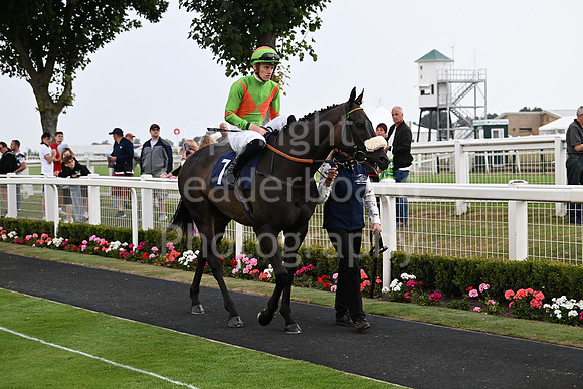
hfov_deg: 28.8
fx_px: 1134
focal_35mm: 70
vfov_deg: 19.5
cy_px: 194
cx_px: 292
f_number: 4.5
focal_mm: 70
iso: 1000
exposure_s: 1/320
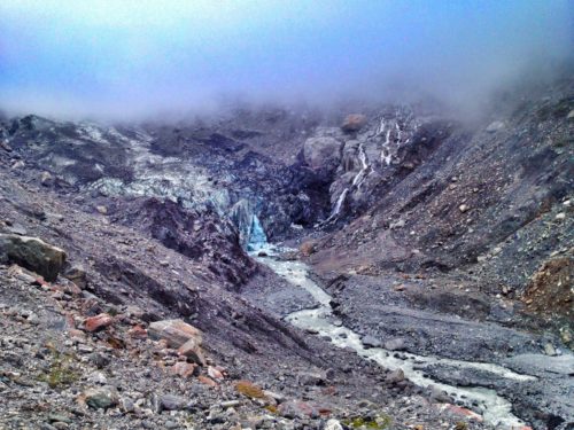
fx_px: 580
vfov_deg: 40.7
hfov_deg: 52.6
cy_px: 215
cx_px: 287
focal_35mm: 35
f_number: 2.4
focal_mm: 4.28
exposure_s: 1/951
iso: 50
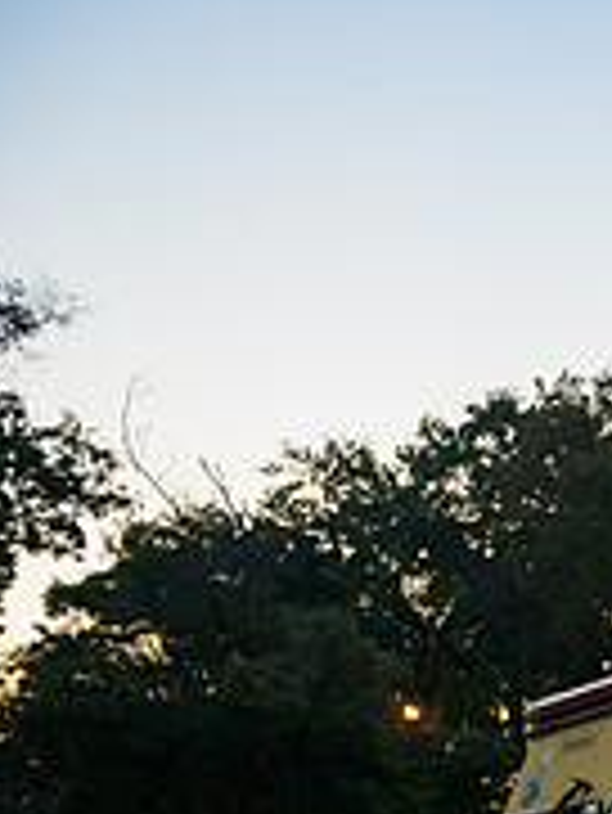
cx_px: 1292
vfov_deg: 24.8
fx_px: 1742
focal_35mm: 74
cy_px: 857
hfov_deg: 15.2
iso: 1600
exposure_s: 1/125
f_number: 3.2
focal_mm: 24
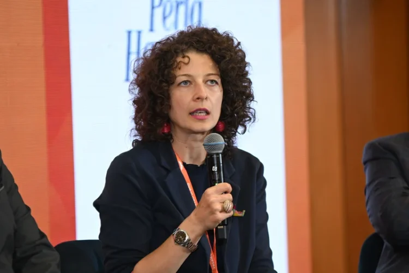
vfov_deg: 4.6
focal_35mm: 300
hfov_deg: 6.9
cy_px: 136
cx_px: 204
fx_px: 3408
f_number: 3.2
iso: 1000
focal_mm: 200
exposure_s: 1/100
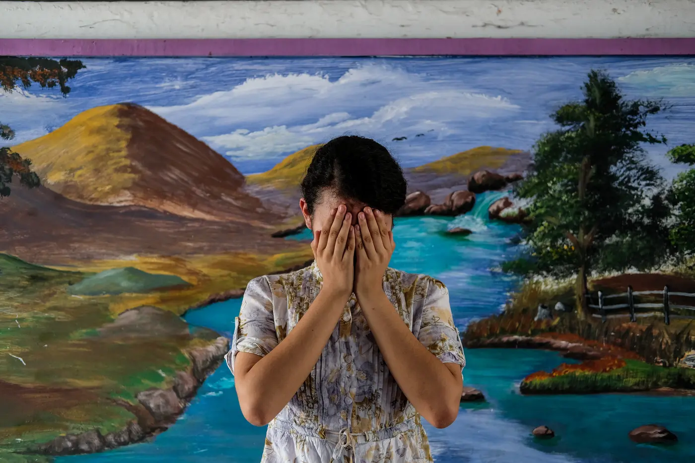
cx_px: 348
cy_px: 232
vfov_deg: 25.5
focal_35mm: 53
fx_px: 1023
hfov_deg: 37.5
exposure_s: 1/60
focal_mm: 35
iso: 320
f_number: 2
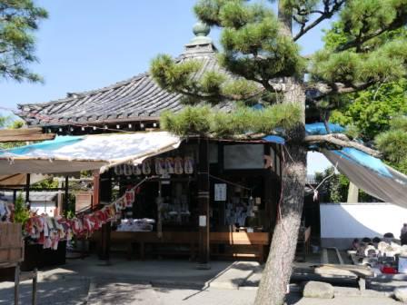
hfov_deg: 49.0
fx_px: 447
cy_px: 152
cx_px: 204
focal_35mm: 38
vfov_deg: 37.7
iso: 160
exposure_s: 1/250
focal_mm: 19
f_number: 7.1
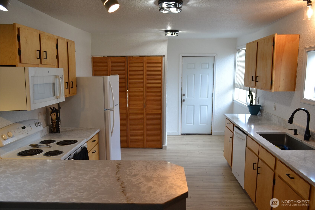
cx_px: 158
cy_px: 105
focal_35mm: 27
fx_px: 236
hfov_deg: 67.4
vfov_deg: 47.9
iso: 400
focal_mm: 18
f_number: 5.6
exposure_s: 1/50
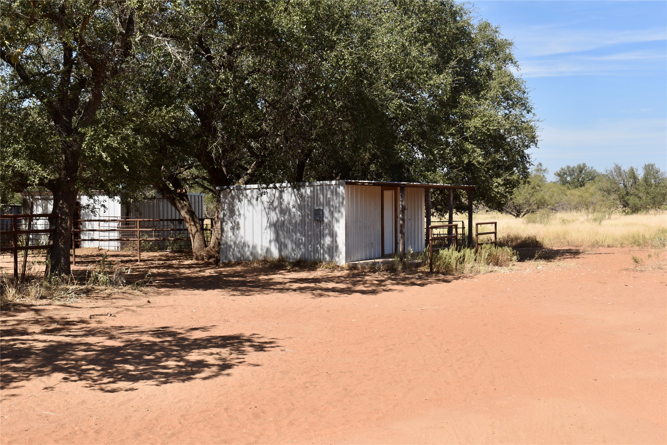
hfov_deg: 42.3
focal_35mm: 46
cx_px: 334
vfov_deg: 28.9
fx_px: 861
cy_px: 222
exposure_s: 1/200
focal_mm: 31
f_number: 10
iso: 100
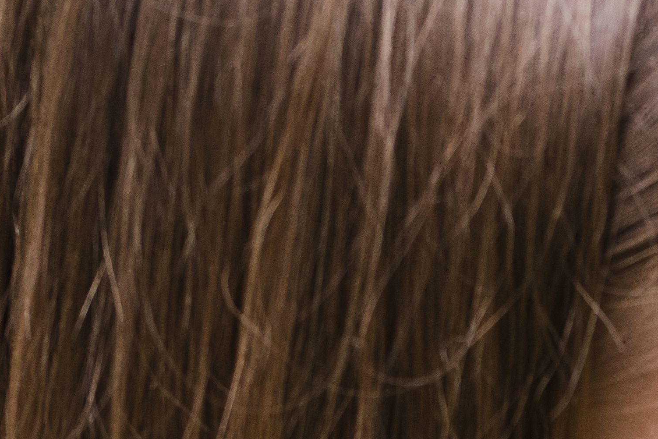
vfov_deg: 5.4
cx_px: 909
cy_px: 1010
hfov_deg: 8.3
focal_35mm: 245
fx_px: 4479
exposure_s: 1/320
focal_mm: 50
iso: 500
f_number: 1.4
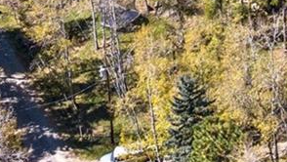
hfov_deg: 13.9
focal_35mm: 142
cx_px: 471
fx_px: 1082
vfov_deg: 7.9
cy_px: -227
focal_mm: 12.29
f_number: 2.8
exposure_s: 1/1000
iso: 100
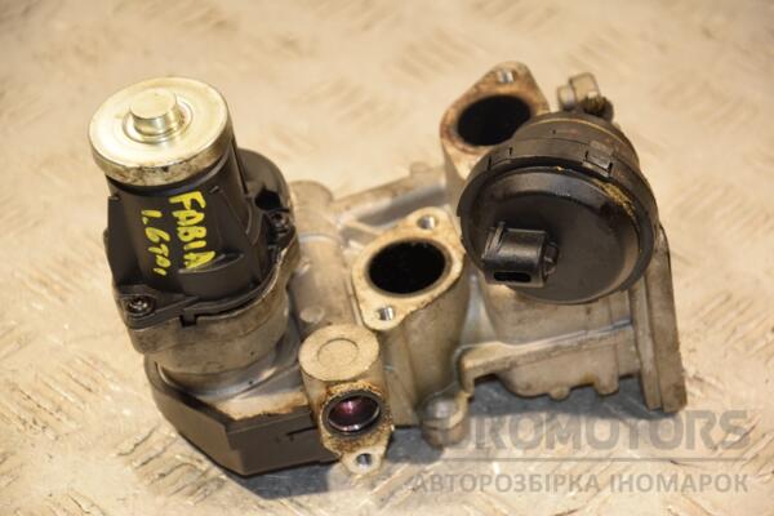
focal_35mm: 158
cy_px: 258
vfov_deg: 8.7
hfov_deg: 13.0
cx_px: 387
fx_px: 3386
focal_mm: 105
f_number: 5.6
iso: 800
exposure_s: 1/160
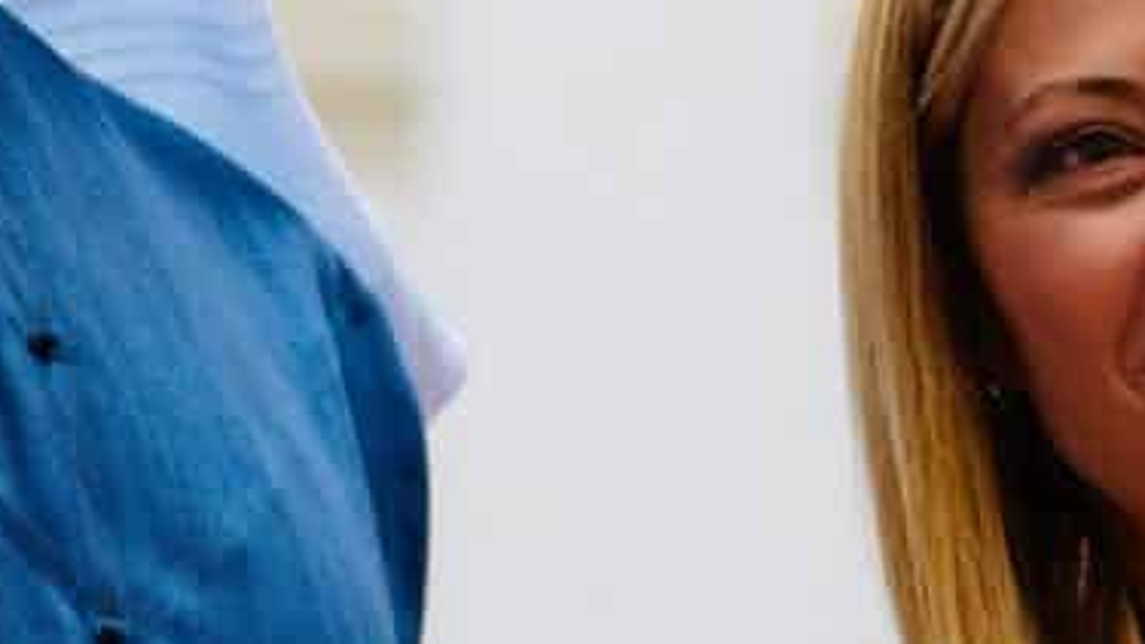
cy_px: 652
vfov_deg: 2.4
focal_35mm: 500
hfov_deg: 4.3
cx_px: 272
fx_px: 15181
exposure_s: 1/320
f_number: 2.8
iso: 250
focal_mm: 70
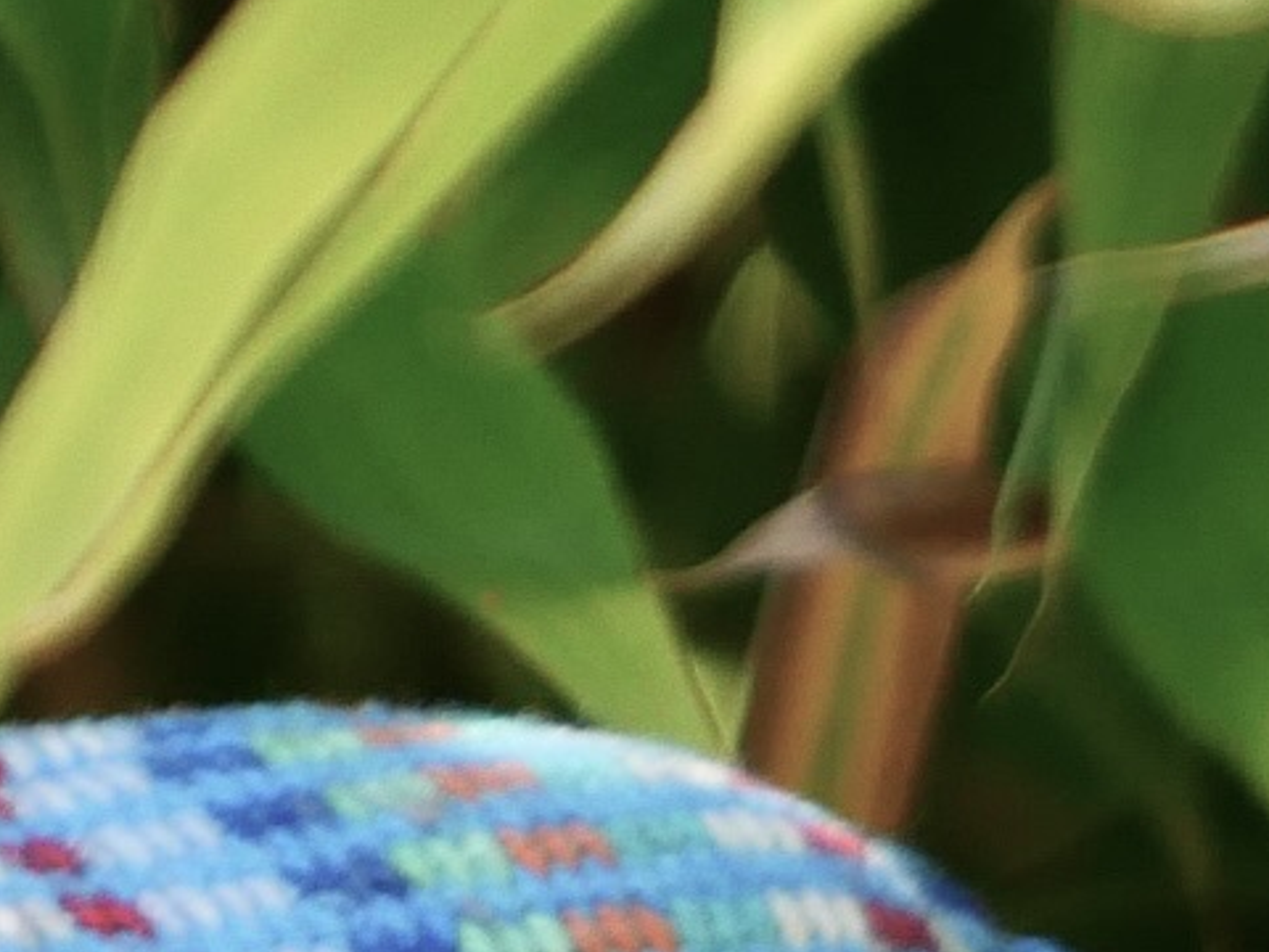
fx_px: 74858
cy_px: 2073
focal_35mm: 2042
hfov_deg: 1.0
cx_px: -1525
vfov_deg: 0.7
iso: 400
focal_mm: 132
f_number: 5.4
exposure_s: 1/320
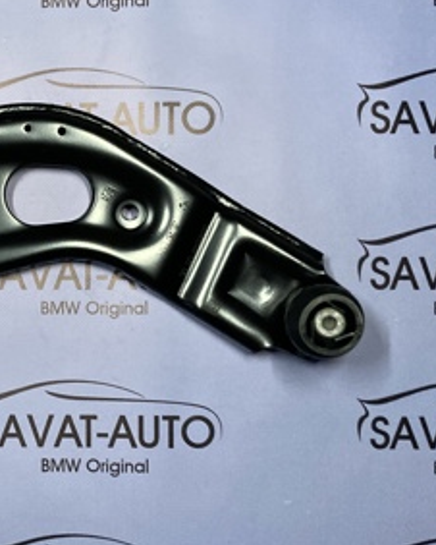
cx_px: -4
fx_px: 999
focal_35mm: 62
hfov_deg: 23.5
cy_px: 299
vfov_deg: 30.4
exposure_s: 1/56
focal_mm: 3.99
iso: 320
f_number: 1.8
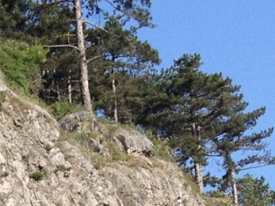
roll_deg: +0.3
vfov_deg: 6.4
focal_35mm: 222
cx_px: -8
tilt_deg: +7.3
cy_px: 484
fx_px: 1764
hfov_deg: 8.9
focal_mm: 4.28
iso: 50
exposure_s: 1/1381
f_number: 2.4
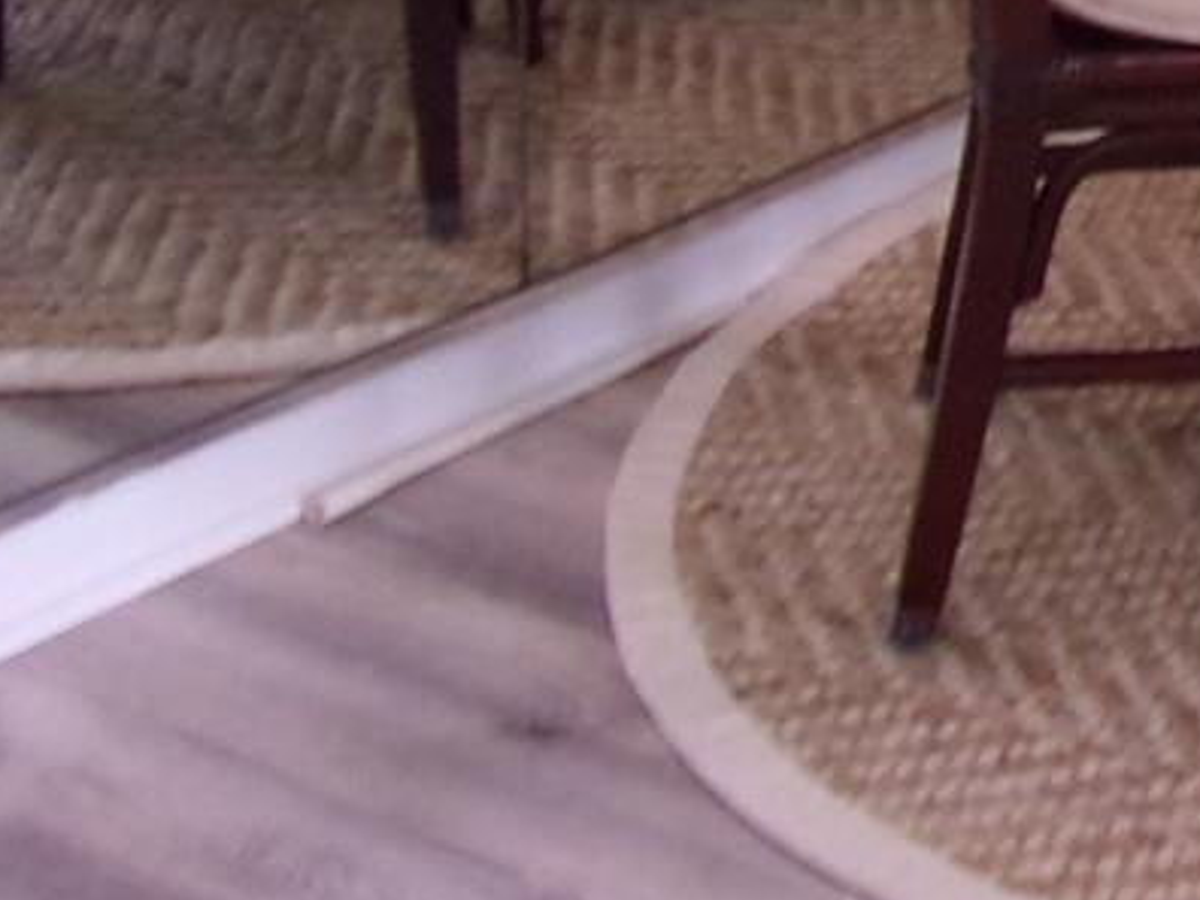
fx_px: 3363
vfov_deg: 13.8
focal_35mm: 97
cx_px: 2167
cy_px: -664
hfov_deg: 16.8
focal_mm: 4.3
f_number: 3.3
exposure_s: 1/34
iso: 146
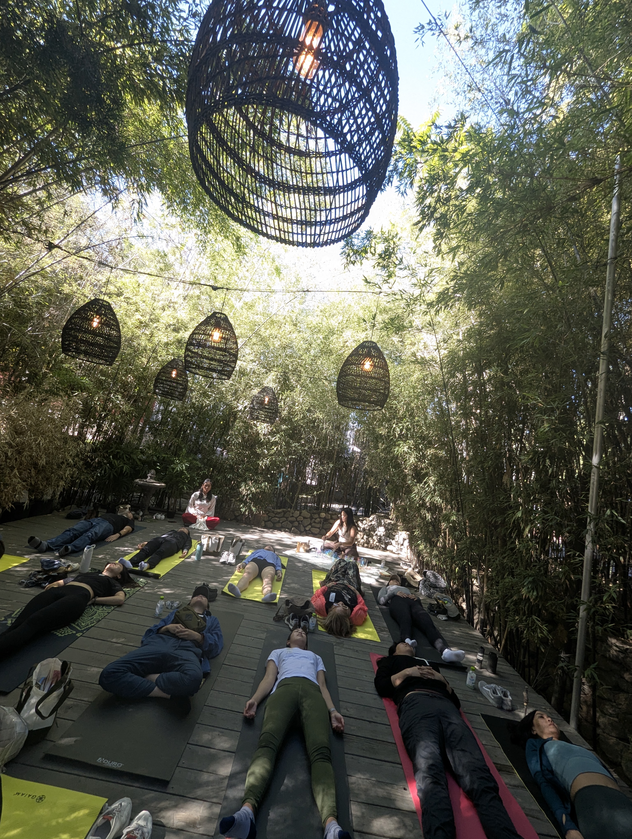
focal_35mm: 13
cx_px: 316
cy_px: 420
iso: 83
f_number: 2.2
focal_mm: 1.95
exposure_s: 1/120
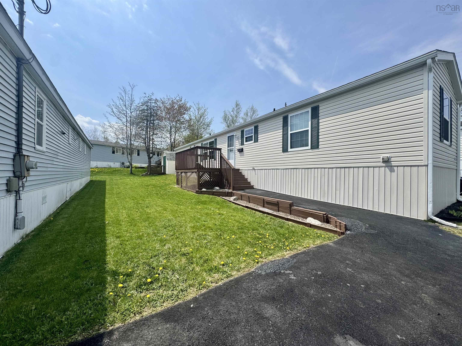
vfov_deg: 85.7
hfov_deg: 102.1
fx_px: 187
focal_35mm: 14
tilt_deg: +0.5
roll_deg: -0.1
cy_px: 173
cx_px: 231
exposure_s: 1/2674
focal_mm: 2.22
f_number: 2.2
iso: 50
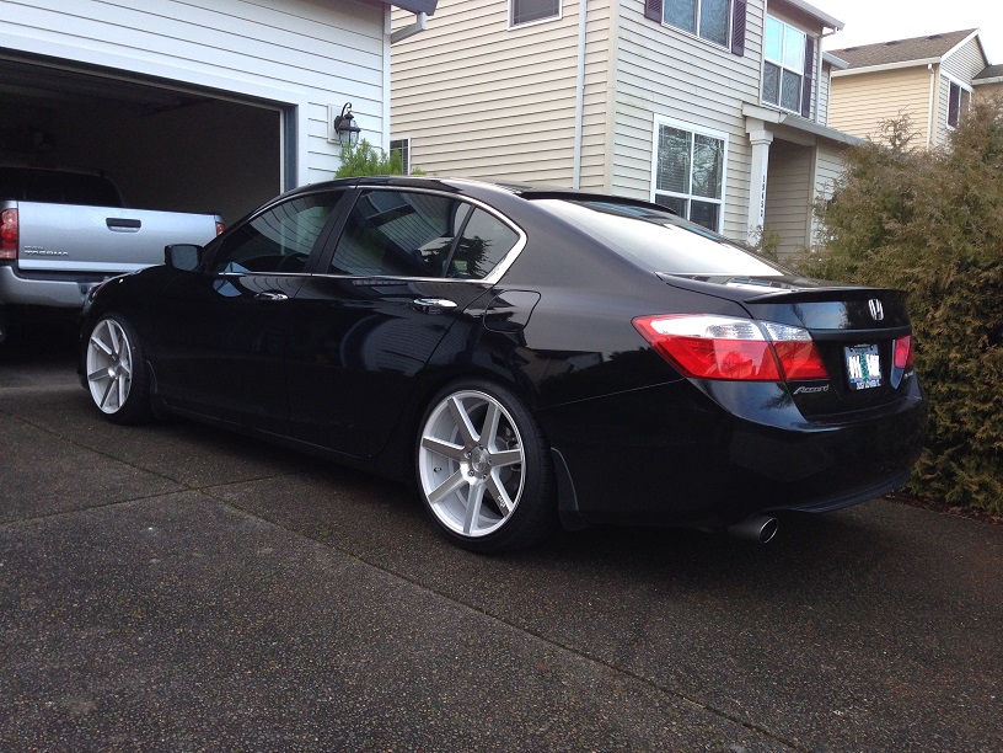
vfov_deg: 42.9
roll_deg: -1.6
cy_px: 376
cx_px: 502
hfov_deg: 55.4
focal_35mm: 33
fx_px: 956
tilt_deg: -6.1
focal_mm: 4.12
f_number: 2.4
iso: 80
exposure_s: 1/120
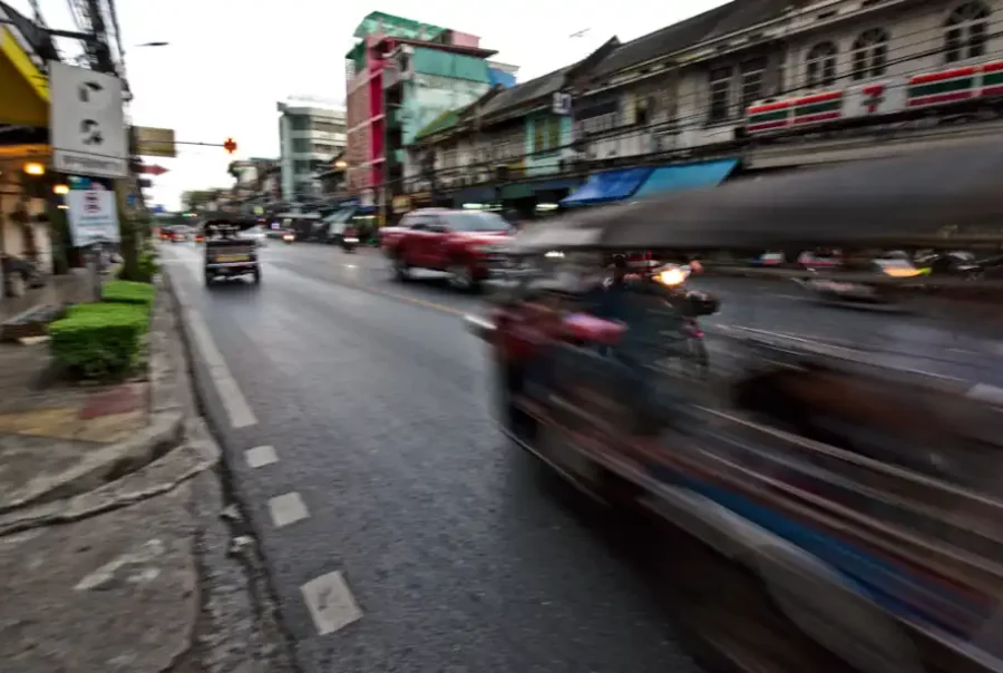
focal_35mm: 15
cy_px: 336
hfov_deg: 100.3
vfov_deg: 77.6
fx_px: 419
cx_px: 502
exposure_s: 1/20
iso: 640
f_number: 11
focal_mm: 15
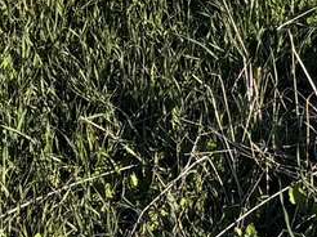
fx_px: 1857
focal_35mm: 203
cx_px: 244
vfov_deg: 6.9
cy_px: -303
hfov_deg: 9.7
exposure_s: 1/2778
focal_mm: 5.96
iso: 50
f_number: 1.6
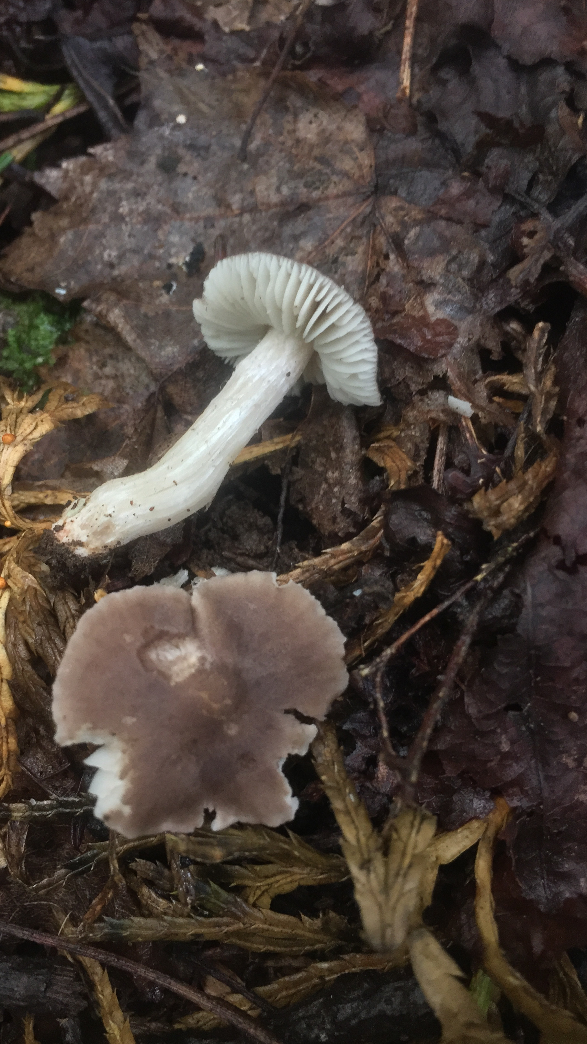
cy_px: 518
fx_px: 885
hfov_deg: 36.5
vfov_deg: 61.0
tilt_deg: -76.5
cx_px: 233
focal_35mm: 32
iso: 160
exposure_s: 1/30
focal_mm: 4.15
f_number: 2.2
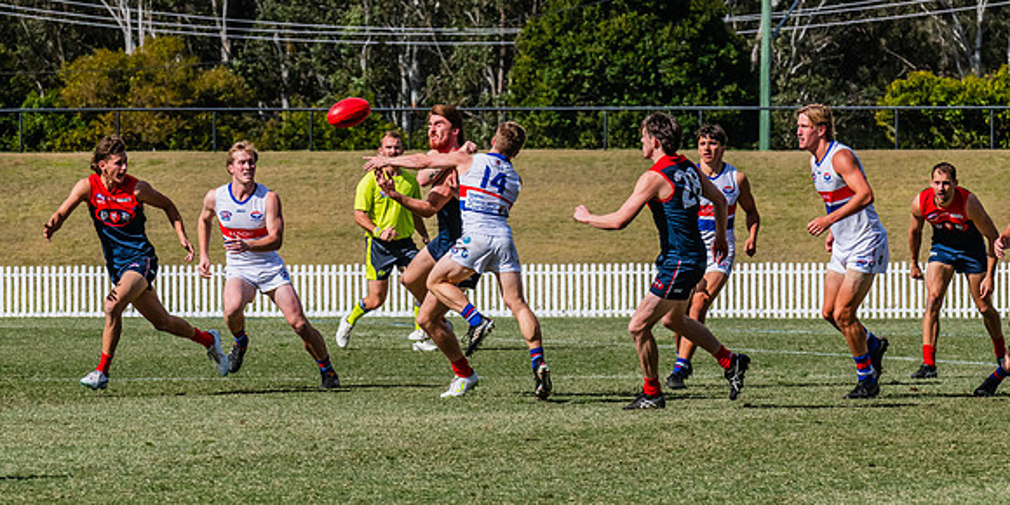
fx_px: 7917
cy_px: 283
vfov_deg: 3.7
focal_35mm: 303
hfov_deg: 7.3
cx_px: 445
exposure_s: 1/2000
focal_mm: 240
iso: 800
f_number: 11
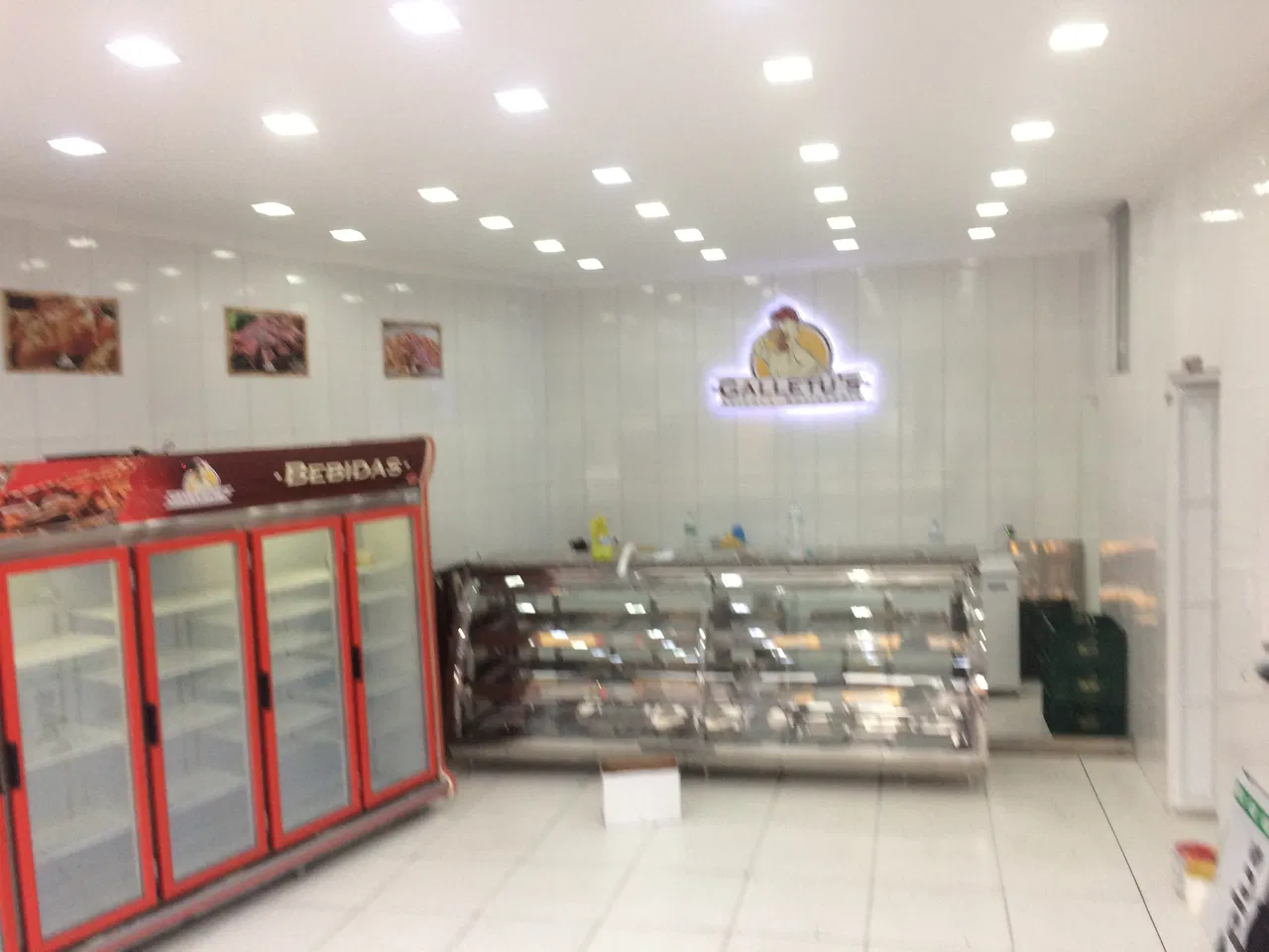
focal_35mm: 29
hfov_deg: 61.7
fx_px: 1063
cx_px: 634
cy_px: 476
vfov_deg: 48.2
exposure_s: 1/30
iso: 32
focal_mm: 4.15
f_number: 2.2
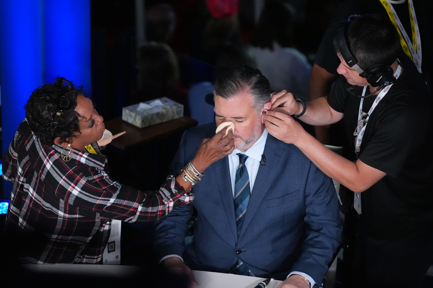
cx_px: 216
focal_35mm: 200
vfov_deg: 6.9
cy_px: 144
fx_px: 2405
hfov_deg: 10.3
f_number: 4.5
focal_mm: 200
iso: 6400
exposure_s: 1/640
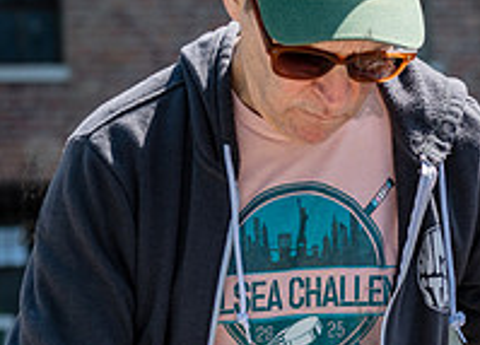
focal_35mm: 195
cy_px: 354
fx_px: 2664
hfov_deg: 10.2
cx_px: 468
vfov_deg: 7.4
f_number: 3.5
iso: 100
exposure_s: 1/640
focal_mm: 60
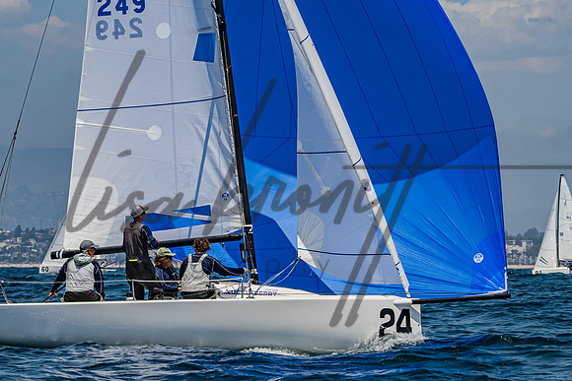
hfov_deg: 9.1
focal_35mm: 226
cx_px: 351
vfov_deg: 6.1
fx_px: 3596
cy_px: 233
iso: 400
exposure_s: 1/2000
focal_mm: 125
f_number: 6.3
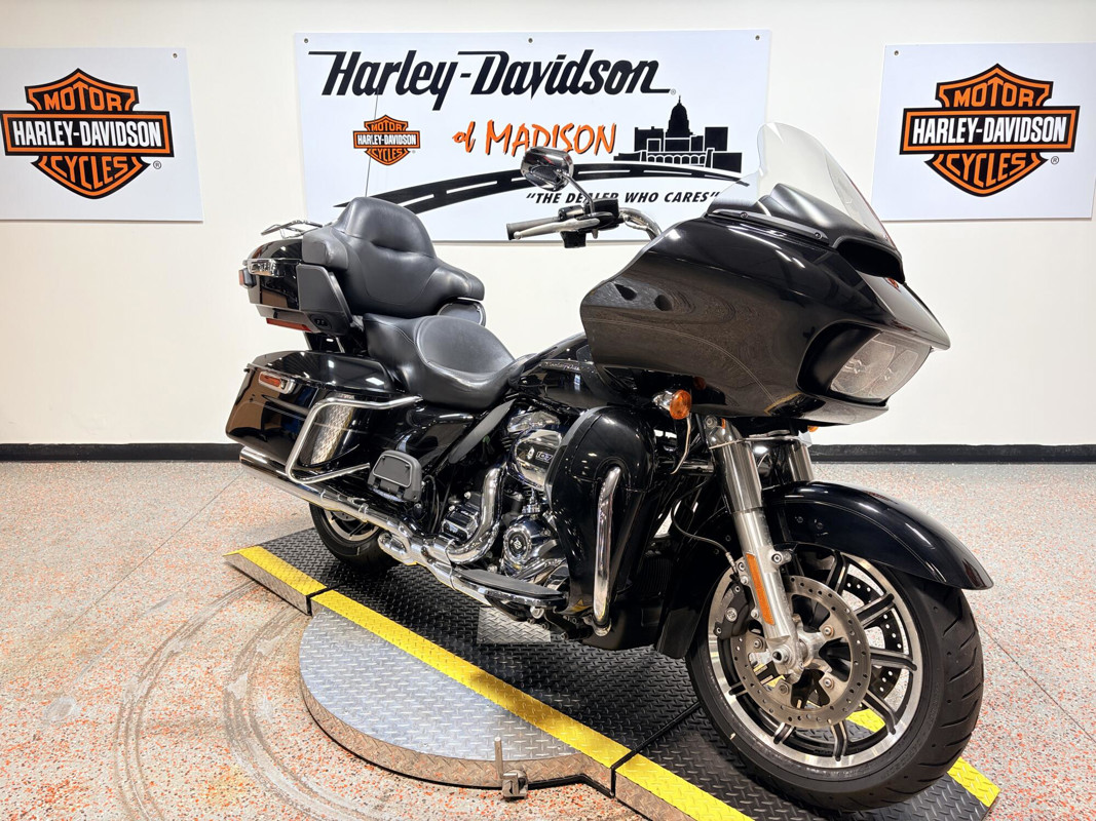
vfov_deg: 53.1
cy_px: 410
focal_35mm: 26
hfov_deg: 67.3
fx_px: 823
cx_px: 548
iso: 50
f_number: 1.6
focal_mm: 5.96
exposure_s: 1/120
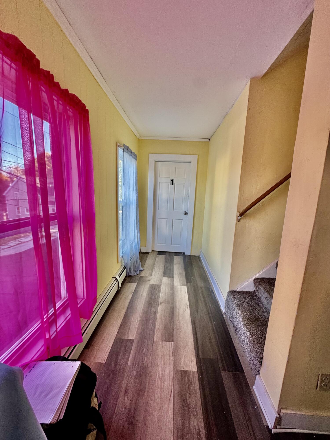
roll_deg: -2.5
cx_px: 165
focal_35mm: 14
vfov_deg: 102.1
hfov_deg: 85.7
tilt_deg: -9.4
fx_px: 178
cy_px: 220
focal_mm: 2.22
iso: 200
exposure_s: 1/99
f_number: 2.2
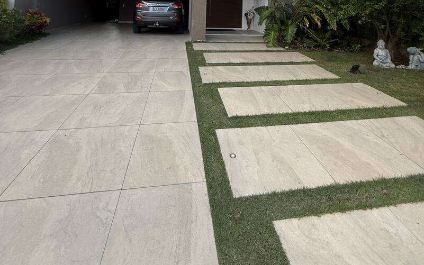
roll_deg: -2.5
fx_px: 231
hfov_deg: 85.0
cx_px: 210
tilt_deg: +3.6
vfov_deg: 48.5
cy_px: -3
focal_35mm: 20
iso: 50
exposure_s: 1/217
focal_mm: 2.22
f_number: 2.2
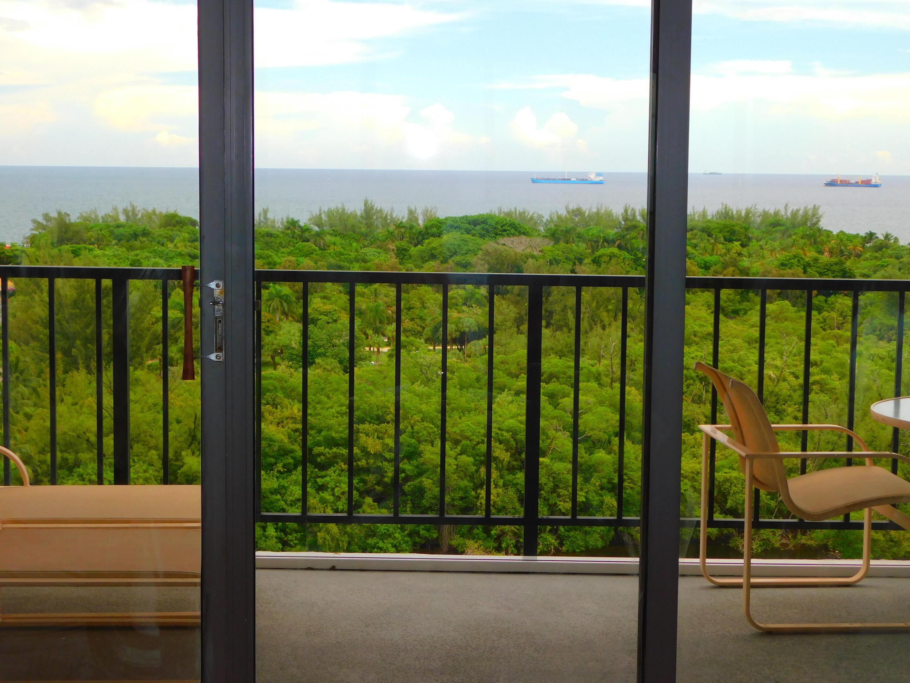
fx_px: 1551
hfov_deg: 32.7
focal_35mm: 59
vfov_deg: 24.8
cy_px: 342
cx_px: 455
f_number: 4
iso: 125
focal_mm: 10.4
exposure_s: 1/200
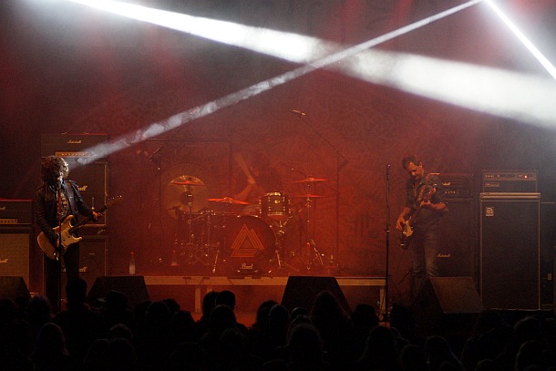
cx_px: 278
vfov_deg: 6.5
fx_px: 3244
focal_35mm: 210
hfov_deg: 9.8
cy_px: 186
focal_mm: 140
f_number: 4.5
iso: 3200
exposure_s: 1/50
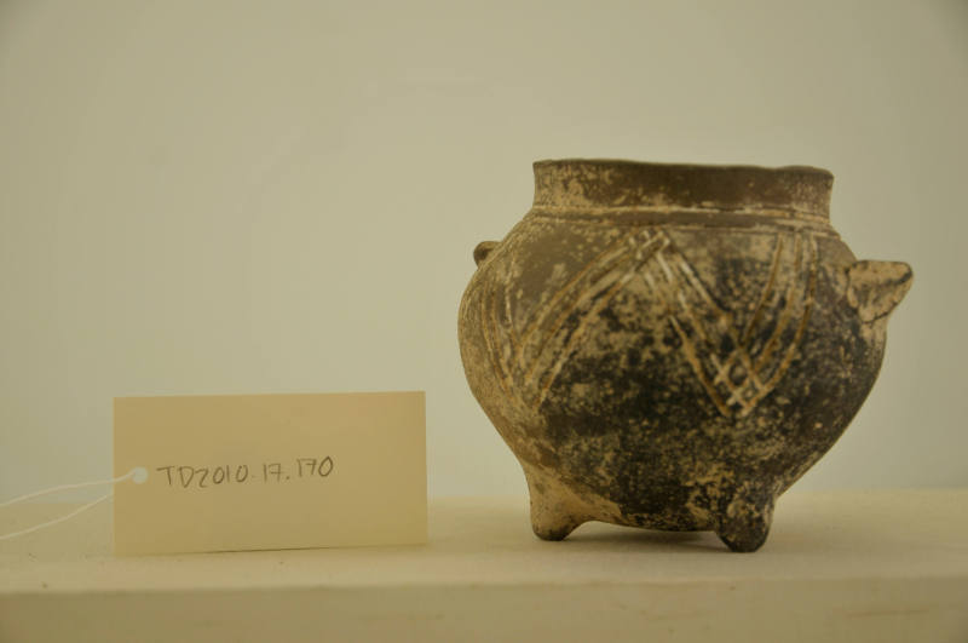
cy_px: 322
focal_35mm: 68
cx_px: 484
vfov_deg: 20.1
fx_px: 1812
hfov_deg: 29.9
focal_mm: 45
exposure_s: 1/50
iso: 200
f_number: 4.8
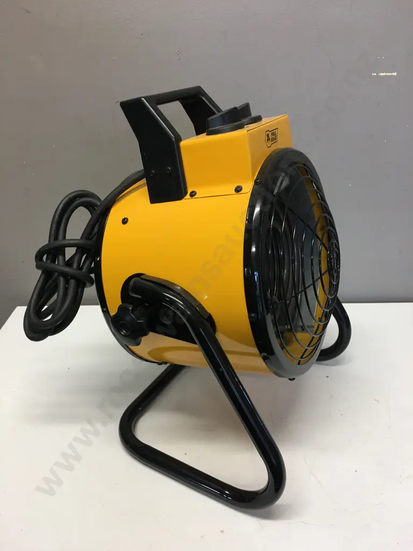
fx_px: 461
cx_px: 206
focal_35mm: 29
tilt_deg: -24.4
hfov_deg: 48.2
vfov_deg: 61.7
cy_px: 276
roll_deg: -1.0
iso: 50
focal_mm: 4.15
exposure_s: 1/33
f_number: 2.2
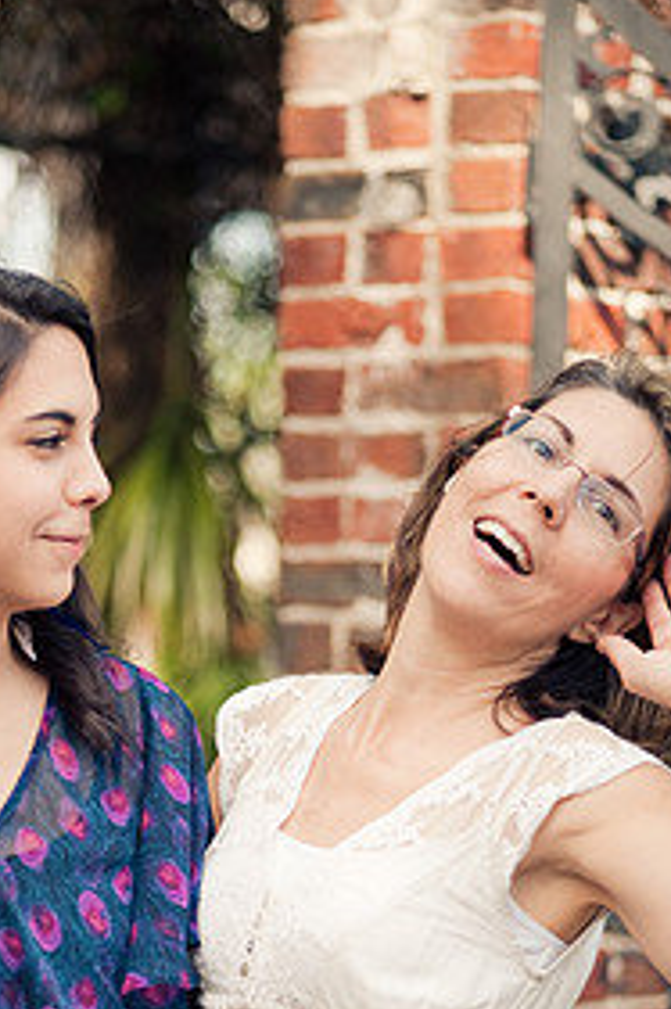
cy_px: 794
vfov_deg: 12.2
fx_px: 4702
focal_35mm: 168
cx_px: 210
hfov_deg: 8.2
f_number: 2.8
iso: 320
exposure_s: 1/640
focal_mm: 105
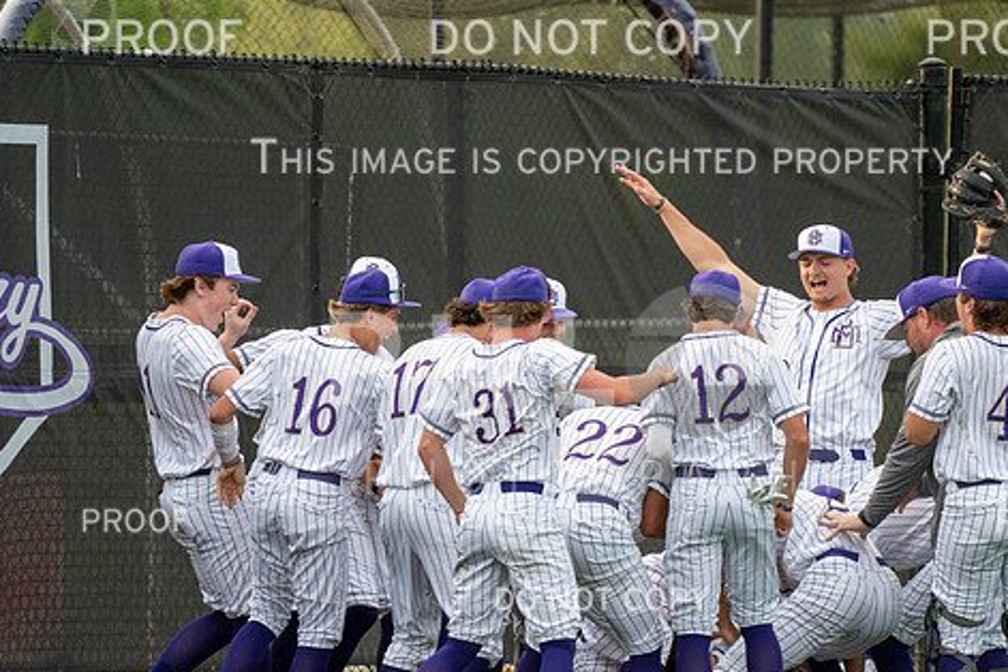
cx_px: 604
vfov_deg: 1.9
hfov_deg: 2.8
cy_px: 388
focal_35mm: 739
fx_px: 20690
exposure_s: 1/1250
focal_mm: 600
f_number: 6.3
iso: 800
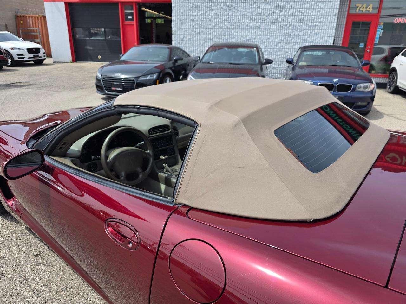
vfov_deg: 58.9
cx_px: 203
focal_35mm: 23
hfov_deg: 73.9
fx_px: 270
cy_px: 152
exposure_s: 1/3483
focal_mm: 6.3
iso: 80
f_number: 1.7
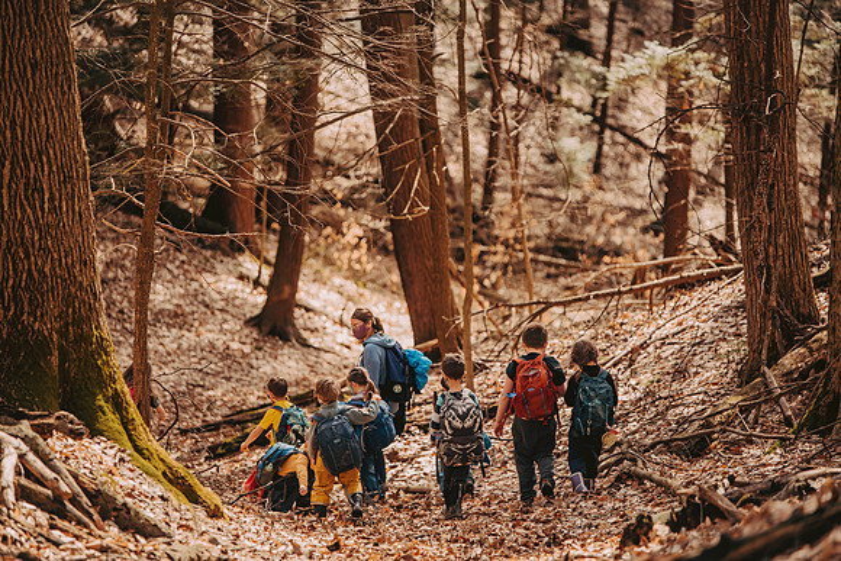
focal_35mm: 180
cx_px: 420
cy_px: 280
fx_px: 4206
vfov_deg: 7.6
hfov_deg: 11.4
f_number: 2.8
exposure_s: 1/400
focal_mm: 180
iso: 250
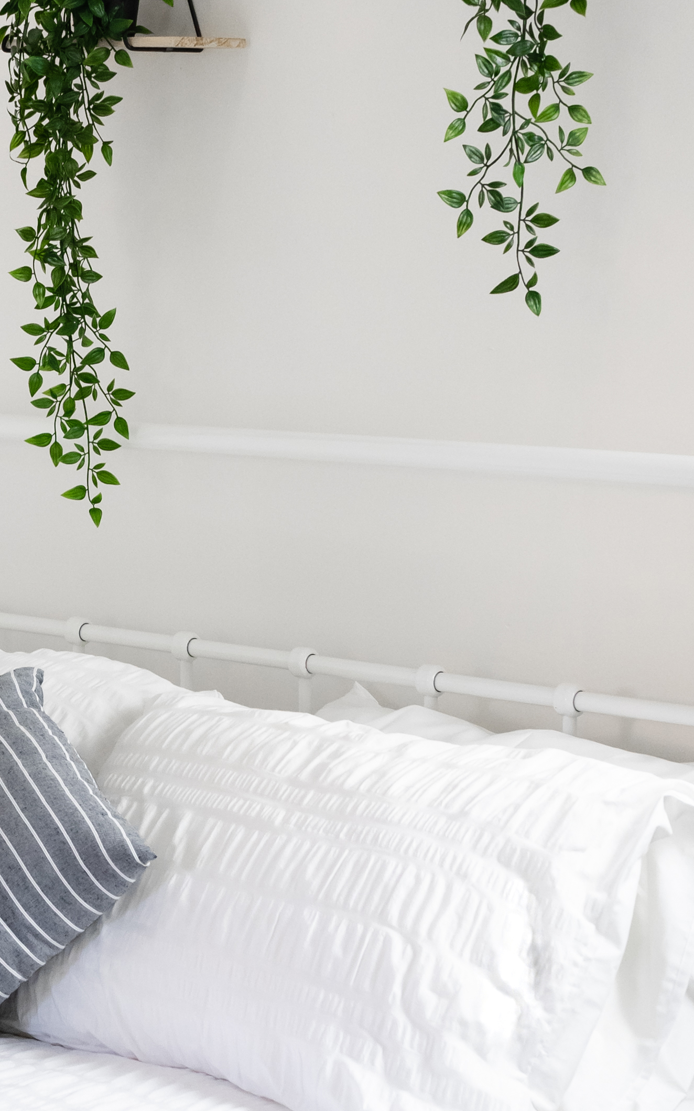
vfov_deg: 20.6
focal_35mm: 101
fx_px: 3057
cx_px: -105
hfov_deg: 12.7
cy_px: 618
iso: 1000
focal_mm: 35
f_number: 4.5
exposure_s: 1/80
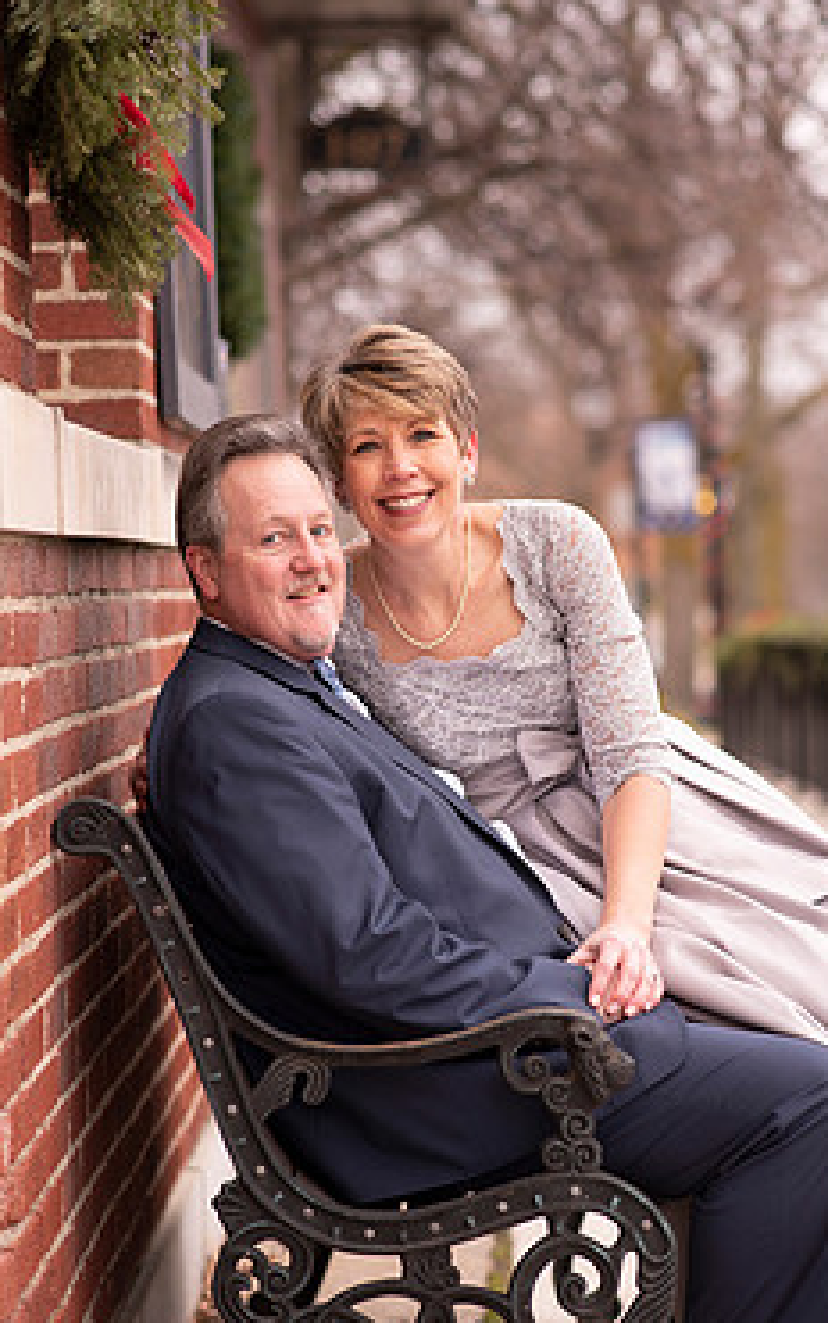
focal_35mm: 105
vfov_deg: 19.8
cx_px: 414
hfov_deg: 12.5
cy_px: 742
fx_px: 3790
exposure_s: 1/125
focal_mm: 85
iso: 100
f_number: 2.5
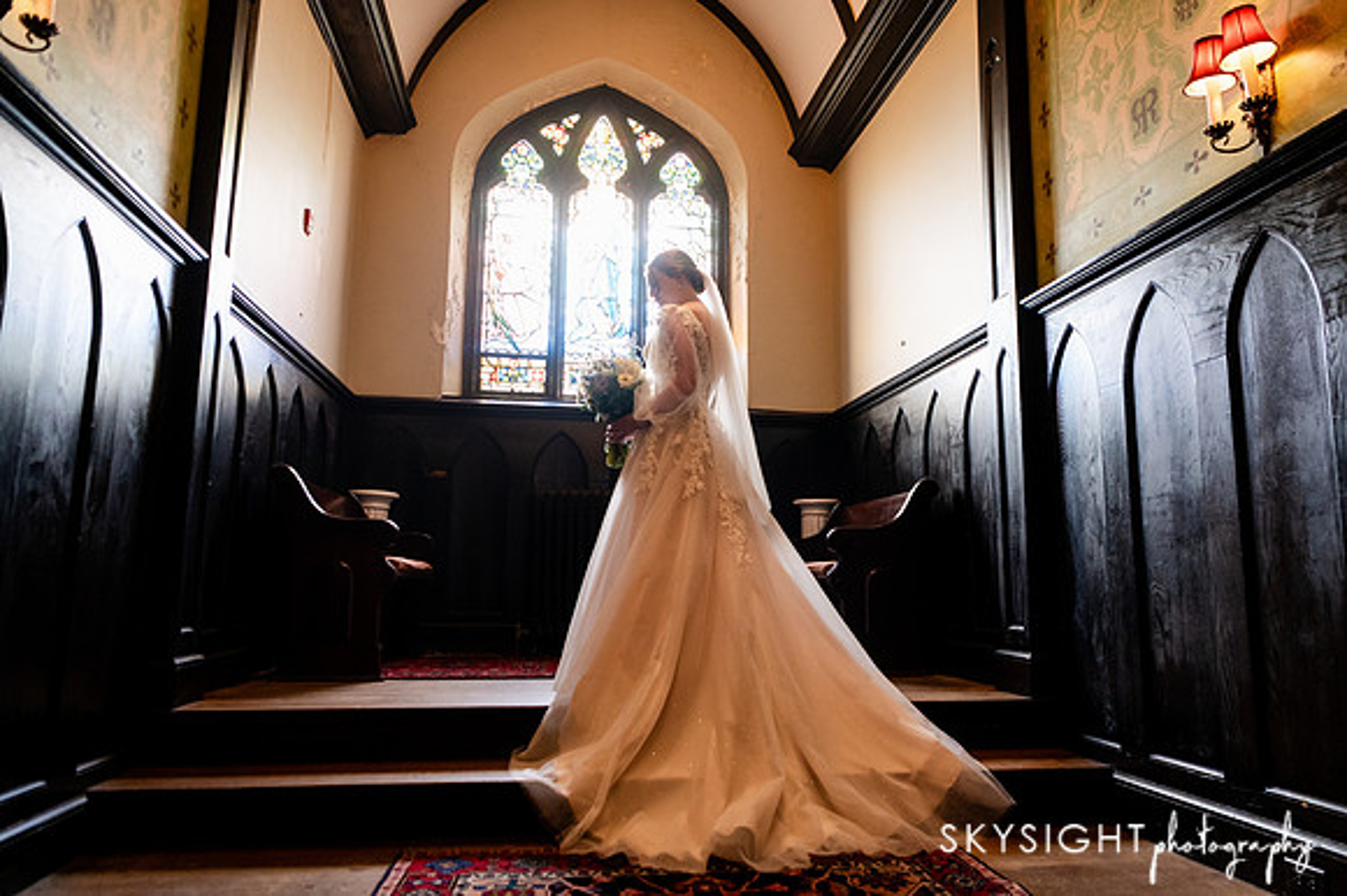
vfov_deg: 52.7
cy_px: 445
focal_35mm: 24
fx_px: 906
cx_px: 680
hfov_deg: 73.3
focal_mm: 24
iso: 4000
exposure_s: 1/100
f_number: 2.8
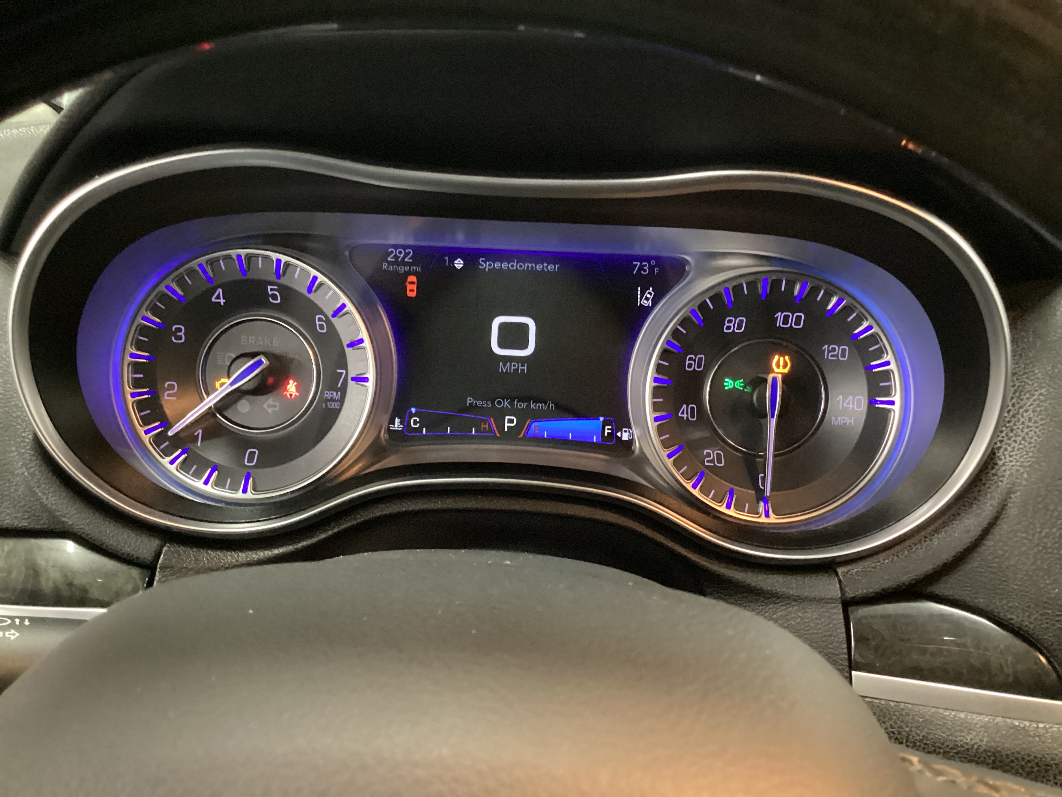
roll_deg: -2.3
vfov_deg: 45.4
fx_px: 951
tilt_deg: -22.7
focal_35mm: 31
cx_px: 531
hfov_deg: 58.4
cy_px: 398
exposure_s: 1/17
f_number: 2.4
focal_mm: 3.3
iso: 640
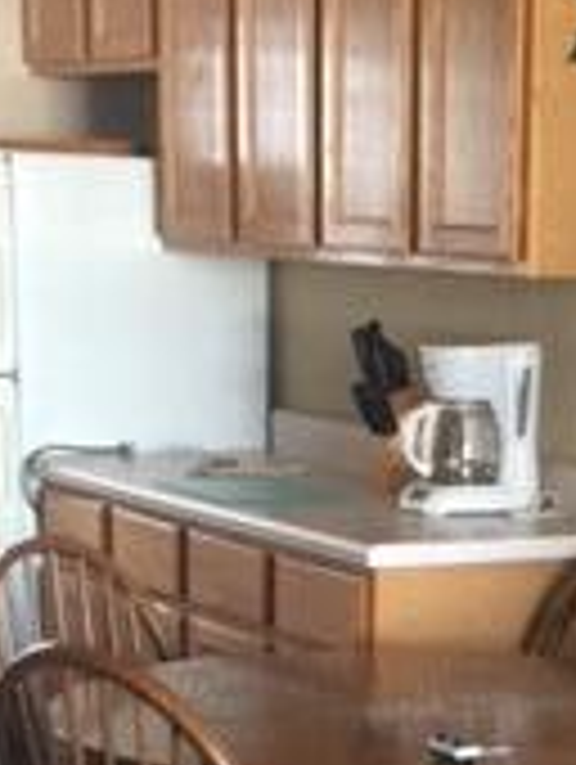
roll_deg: -3.0
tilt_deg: -16.0
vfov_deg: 17.2
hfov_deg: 13.4
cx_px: 562
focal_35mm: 109
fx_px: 2412
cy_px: 909
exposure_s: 1/15
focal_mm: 4.15
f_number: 2.2
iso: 100
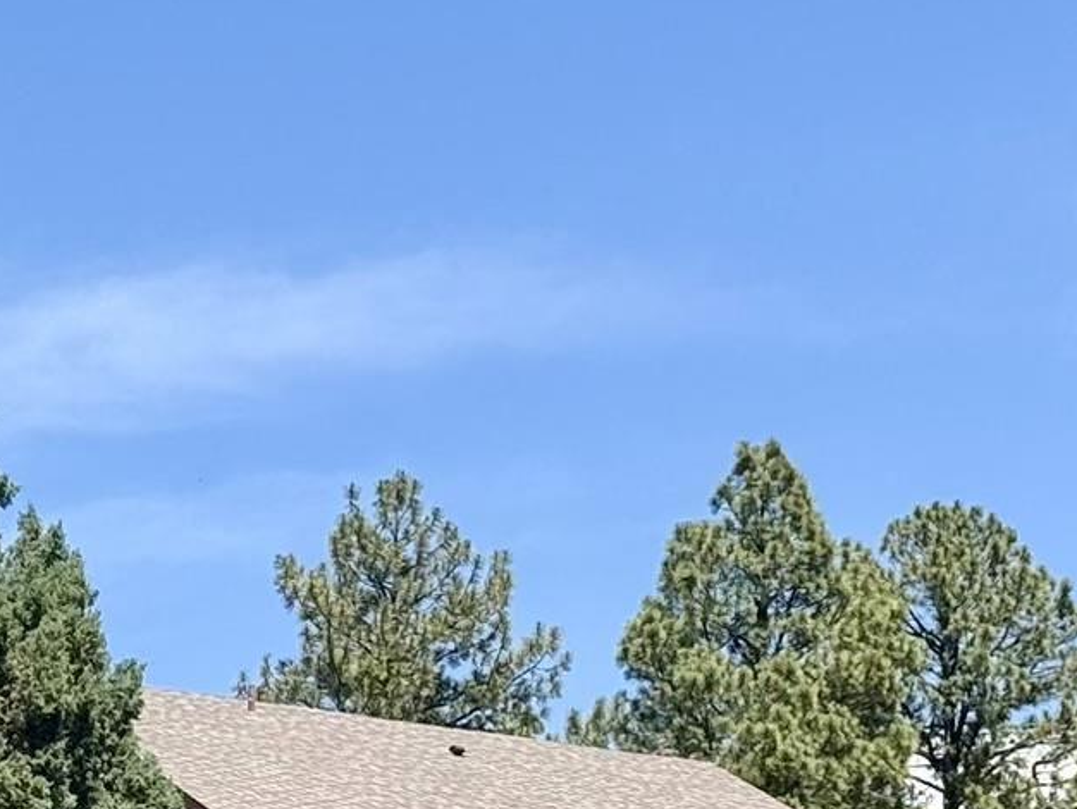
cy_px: 816
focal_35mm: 157
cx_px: 292
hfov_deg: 12.5
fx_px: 4887
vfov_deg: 9.4
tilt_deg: +13.7
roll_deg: -0.9
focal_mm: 6.76
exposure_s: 1/3534
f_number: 1.78
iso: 80
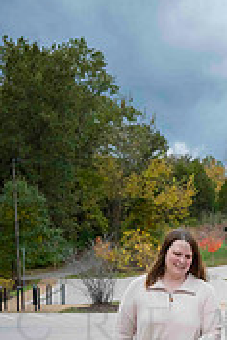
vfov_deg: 22.3
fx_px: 804
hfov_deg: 15.5
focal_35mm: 85
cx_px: 273
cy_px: 392
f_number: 5.6
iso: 400
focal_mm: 33.5
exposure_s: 1/640
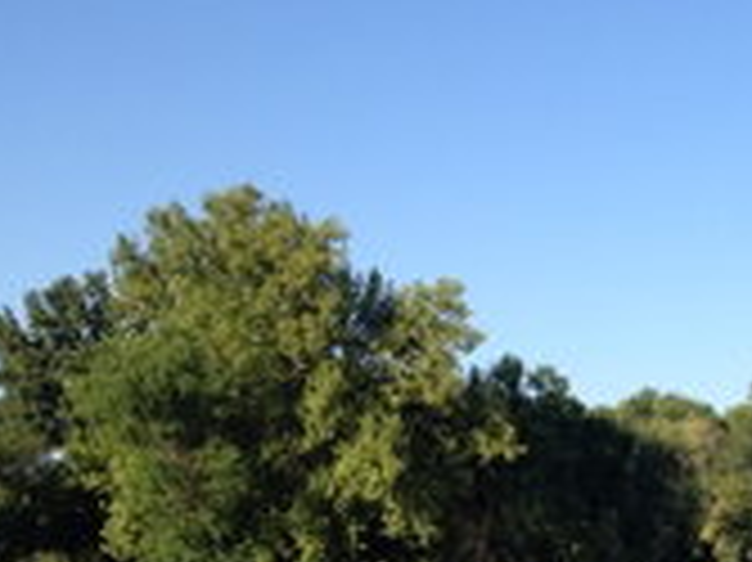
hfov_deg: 22.2
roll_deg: +0.4
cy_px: 553
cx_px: 797
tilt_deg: +0.9
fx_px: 1824
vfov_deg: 17.2
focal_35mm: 84
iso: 50
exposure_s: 1/824
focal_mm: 4.28
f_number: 2.4
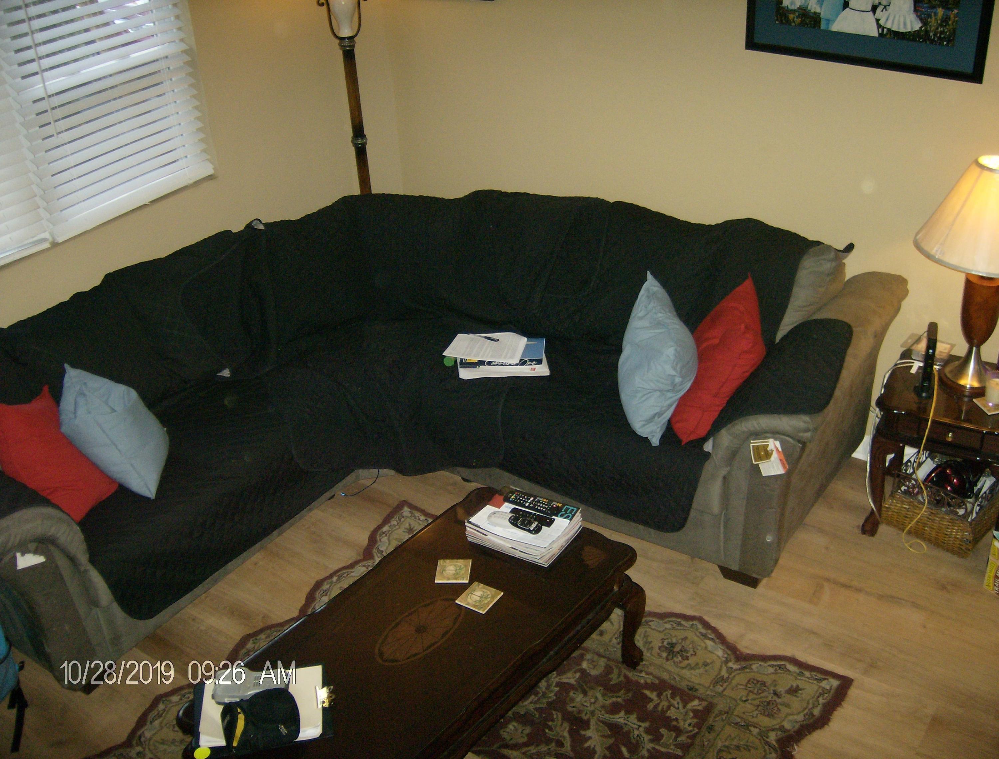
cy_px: 380
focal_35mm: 36
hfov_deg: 51.1
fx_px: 1044
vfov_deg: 40.0
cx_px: 500
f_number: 2.8
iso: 200
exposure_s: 1/60
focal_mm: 6
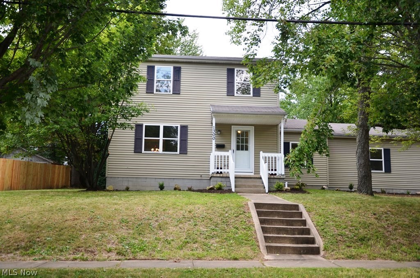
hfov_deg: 51.4
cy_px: 139
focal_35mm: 38
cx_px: 210
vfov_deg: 35.3
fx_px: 437
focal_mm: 25
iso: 100
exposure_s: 1/250
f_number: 4
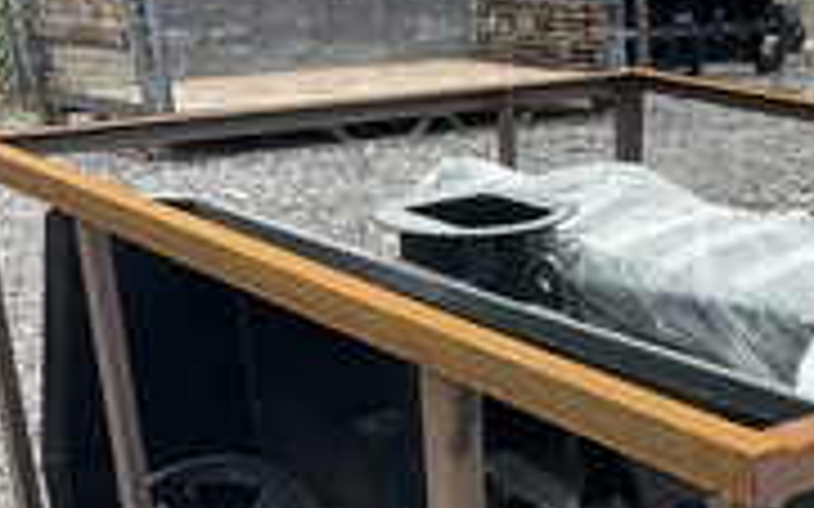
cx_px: 693
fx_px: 1508
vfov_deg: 18.0
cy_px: 643
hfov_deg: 29.3
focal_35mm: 68
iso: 20
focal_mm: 3
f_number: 1.8
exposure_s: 1/242
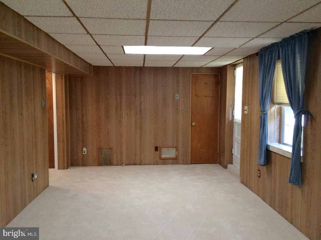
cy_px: 120
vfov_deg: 48.2
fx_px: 269
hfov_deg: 61.7
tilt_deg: -6.2
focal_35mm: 29
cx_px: 160
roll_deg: +0.2
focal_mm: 4.15
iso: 250
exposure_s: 1/30
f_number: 2.2
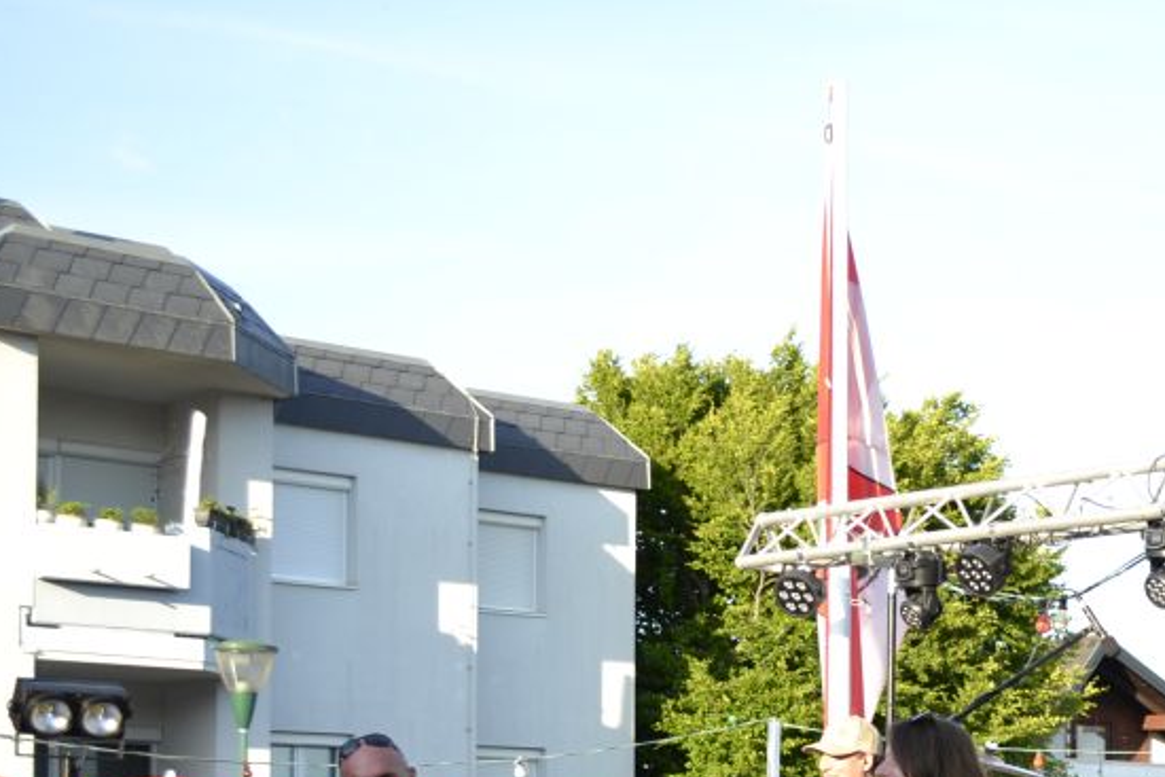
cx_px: 1089
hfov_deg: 26.9
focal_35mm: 72
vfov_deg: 18.3
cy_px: 841
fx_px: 2330
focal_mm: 22
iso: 100
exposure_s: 1/200
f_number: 4
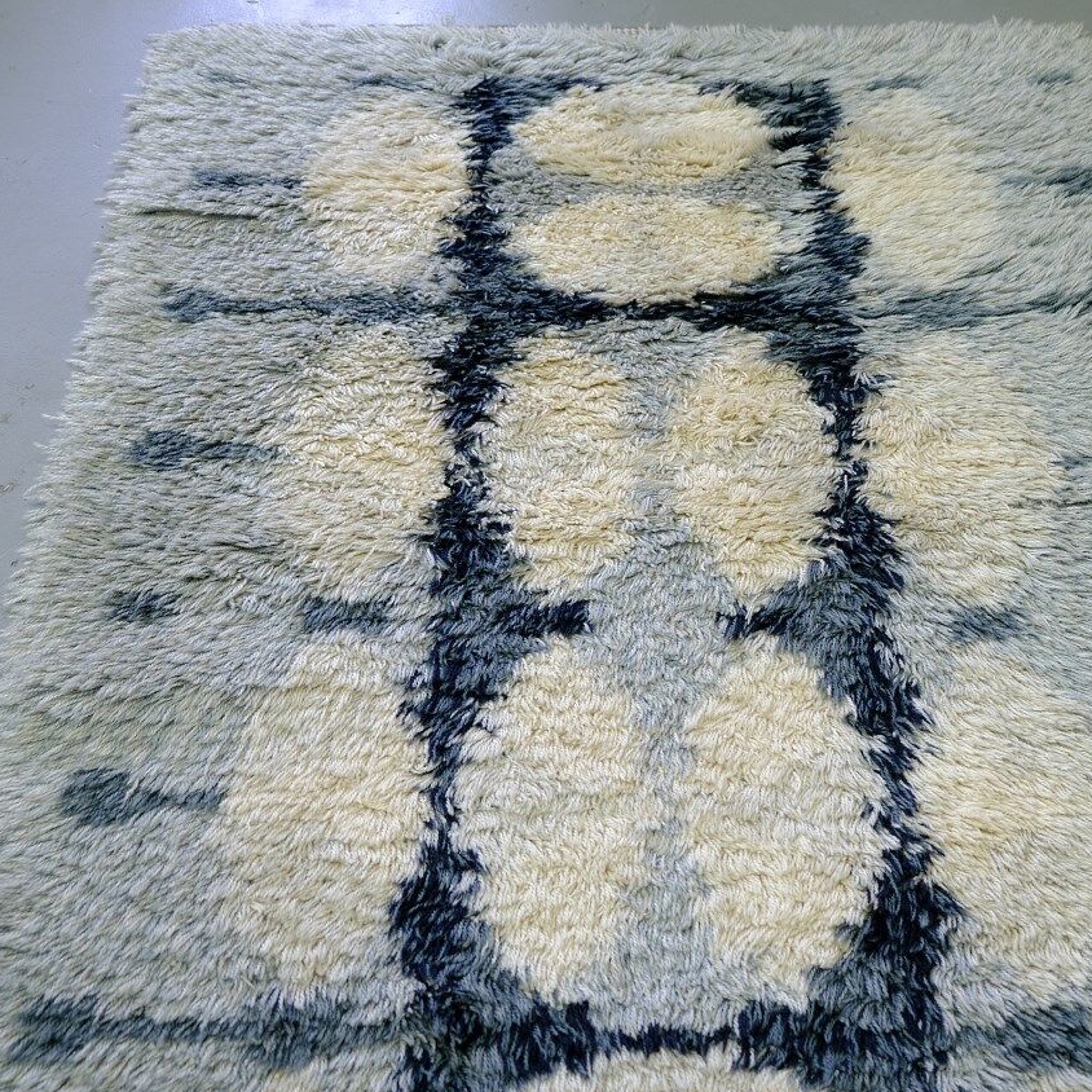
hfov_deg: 40.8
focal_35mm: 41
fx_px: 1463
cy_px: 547
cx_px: 624
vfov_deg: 40.9
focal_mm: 21.4
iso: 400
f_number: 3.2
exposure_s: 1/30
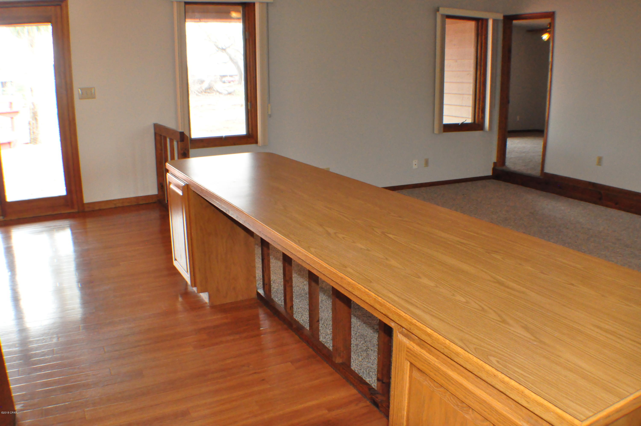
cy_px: 213
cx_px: 320
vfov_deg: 36.8
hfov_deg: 53.2
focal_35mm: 36
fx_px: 640
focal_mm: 24
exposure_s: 1/60
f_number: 9
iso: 3200
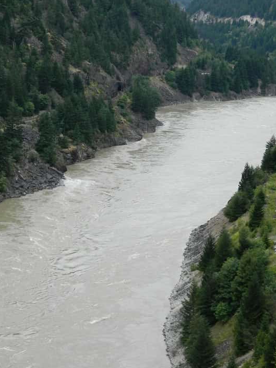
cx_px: 174
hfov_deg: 18.4
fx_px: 850
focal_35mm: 80
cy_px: 133
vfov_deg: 24.3
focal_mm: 8.4
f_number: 3.6
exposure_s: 1/320
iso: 80
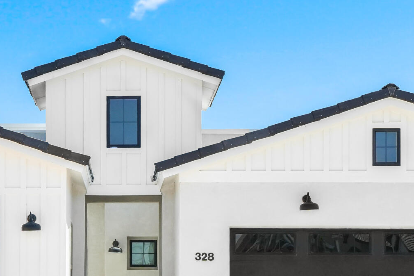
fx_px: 1161
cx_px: 81
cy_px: 301
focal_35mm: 101
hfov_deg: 20.0
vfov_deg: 13.3
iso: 640
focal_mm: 34
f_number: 10
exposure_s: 1/400
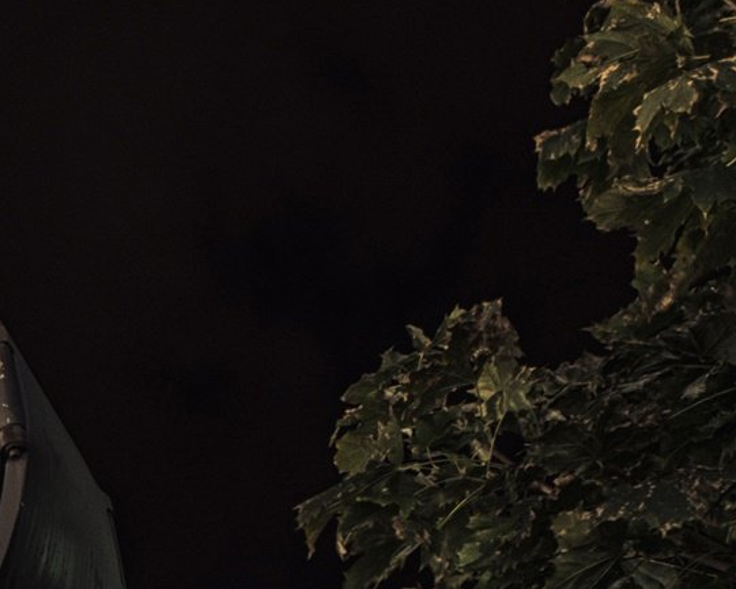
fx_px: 3856
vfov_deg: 8.3
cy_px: 1200
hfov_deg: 10.1
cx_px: -724
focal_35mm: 177
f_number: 11
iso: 200
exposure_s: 4
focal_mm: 34
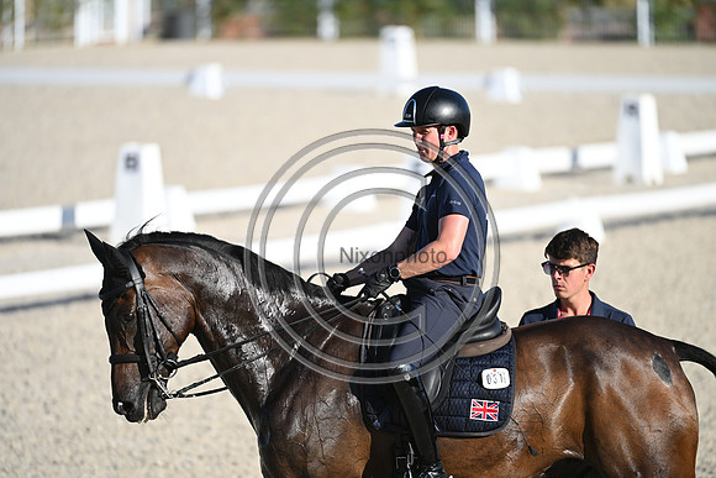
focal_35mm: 360
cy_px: 239
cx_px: 358
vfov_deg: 3.8
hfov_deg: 5.7
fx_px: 7161
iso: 360
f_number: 4.5
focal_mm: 360
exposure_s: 1/1600
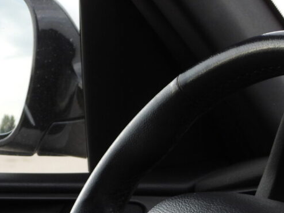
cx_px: 212
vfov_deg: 6.8
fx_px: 1773
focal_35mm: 216
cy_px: 293
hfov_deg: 9.1
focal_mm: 13.5
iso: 160
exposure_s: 1/60
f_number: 3.5
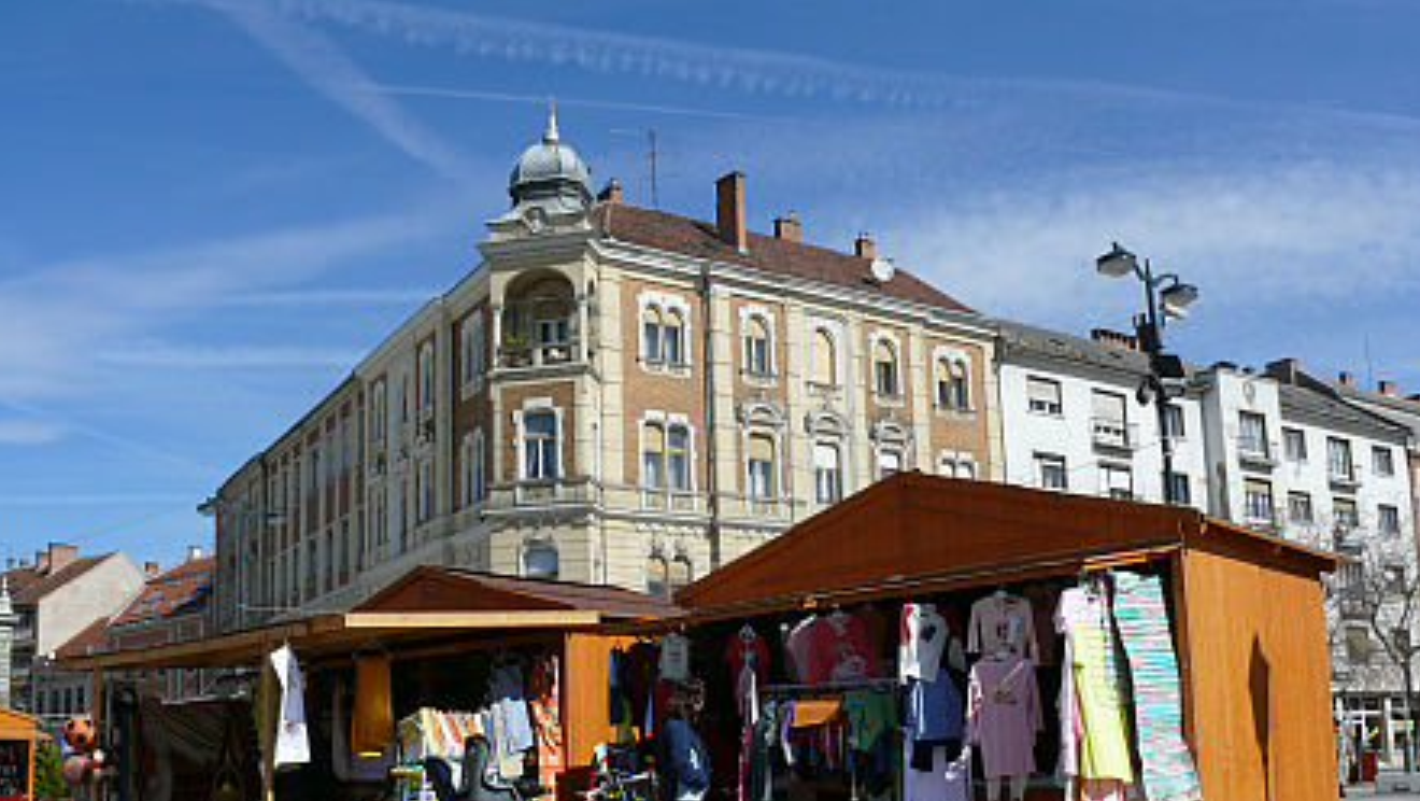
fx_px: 1469
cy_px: 543
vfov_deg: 30.2
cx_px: 716
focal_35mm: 39
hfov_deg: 51.6
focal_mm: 7.4
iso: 100
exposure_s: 1/500
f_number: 7.1
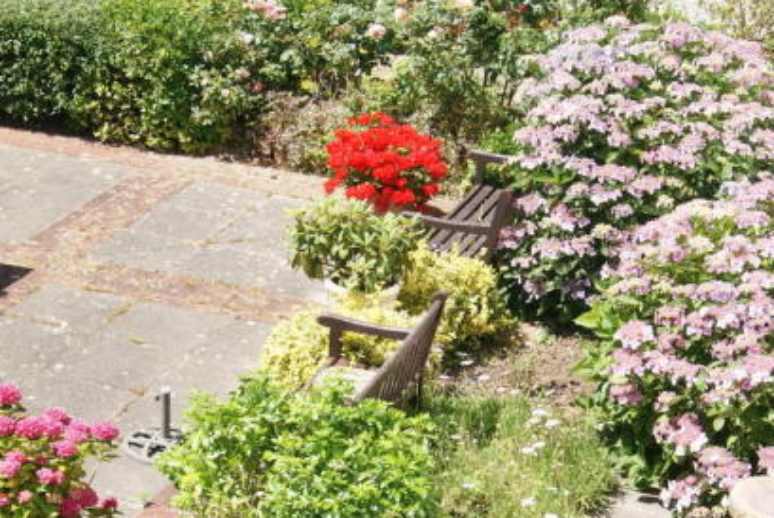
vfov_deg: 16.2
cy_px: 411
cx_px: 217
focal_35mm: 84
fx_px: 1804
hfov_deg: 24.0
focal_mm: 35
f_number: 10
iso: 100
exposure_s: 1/160
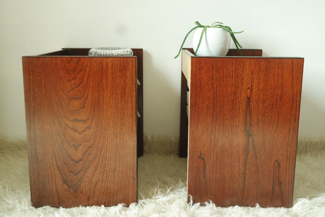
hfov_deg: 45.4
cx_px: 162
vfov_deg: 31.2
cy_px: 108
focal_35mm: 43
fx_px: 388
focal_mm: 28
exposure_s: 1/60
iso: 1600
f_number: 6.3
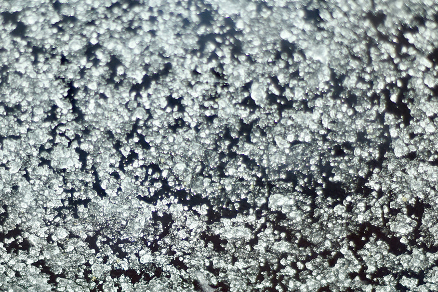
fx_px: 1071
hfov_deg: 23.0
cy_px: 255
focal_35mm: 88
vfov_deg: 15.4
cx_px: 138
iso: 800
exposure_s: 1/60
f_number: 1.8
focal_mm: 50
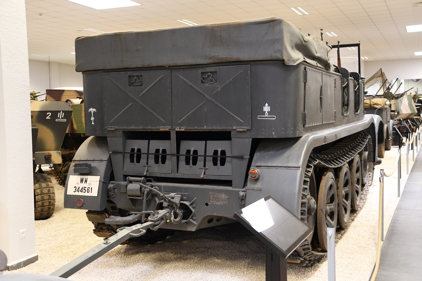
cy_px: 140
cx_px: 211
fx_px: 469
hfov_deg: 48.5
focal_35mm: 40
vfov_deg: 33.4
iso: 1000
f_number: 3.5
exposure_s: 1/50
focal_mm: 27
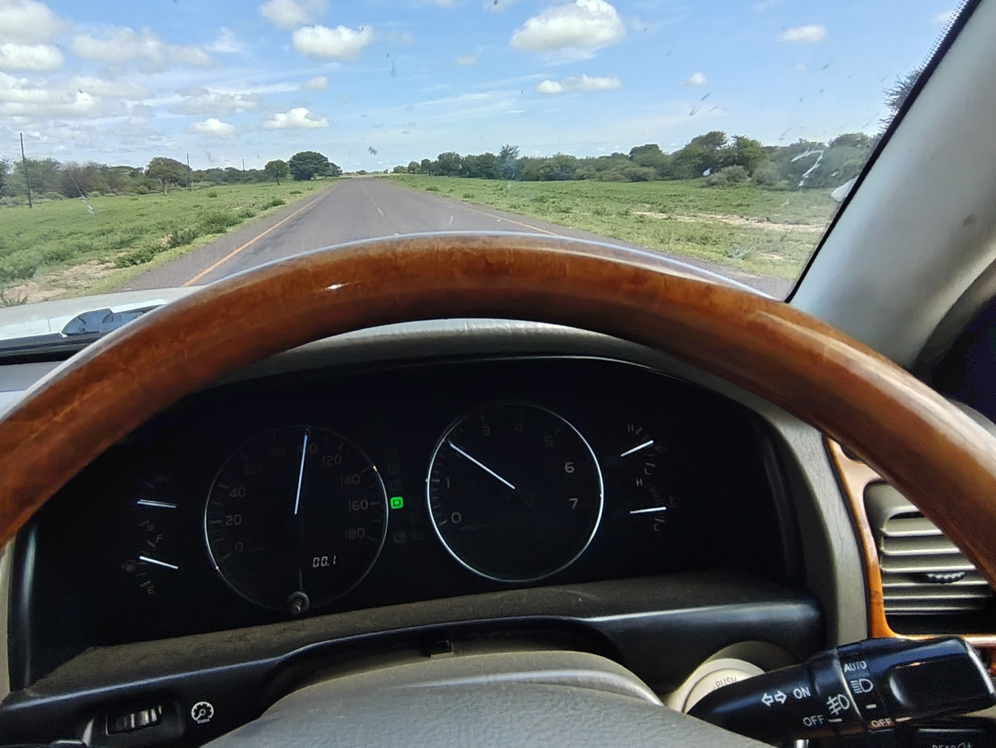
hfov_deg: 75.6
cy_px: 303
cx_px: 407
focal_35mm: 22
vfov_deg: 60.7
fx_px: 633
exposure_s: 1/429
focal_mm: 1.64
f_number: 2.2
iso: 50
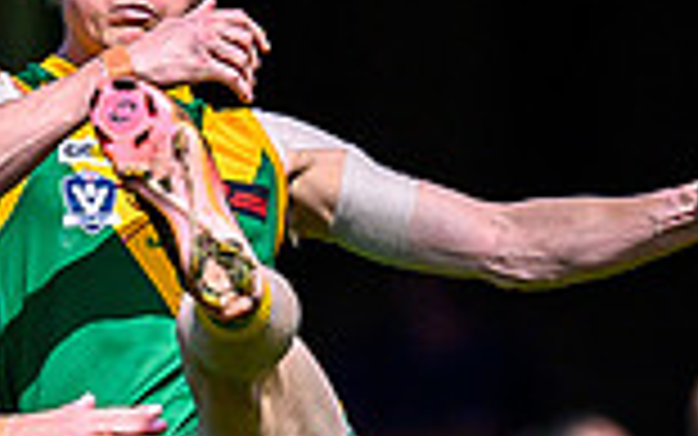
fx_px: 65538
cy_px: 504
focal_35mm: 3444
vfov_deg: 0.4
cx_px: 72
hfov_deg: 0.6
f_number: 4
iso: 180
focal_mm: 500
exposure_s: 1/2000
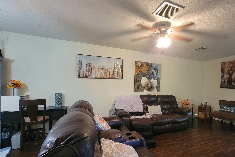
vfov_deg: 70.3
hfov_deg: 91.9
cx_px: 143
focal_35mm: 17
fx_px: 111
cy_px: 85
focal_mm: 2.2
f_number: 2.2
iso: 640
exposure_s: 1/30
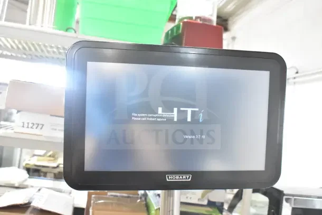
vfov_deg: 36.9
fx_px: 322
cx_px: 161
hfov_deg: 53.1
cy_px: 108
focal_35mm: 36
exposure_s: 1/125
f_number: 5.6
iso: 6400
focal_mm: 24
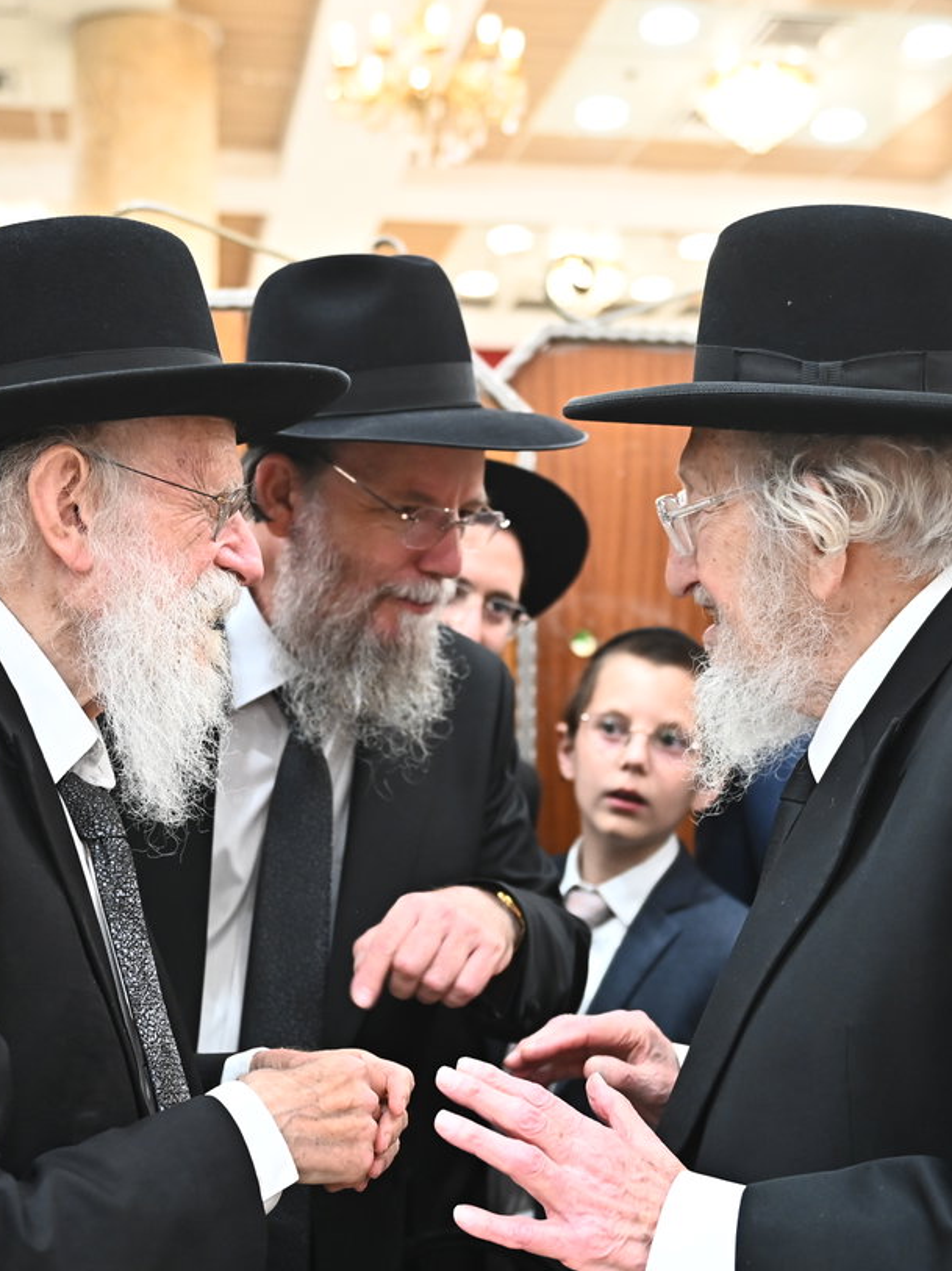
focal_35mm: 53
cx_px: 425
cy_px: 687
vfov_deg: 36.2
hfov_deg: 27.5
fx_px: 1945
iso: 1600
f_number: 2.8
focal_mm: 32
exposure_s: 1/200
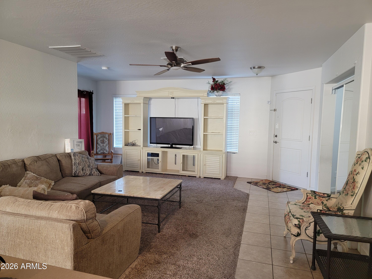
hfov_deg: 71.6
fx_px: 258
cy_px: 140
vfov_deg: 56.8
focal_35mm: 24
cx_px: 186
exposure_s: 1/40
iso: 250
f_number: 1.8
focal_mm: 6.7
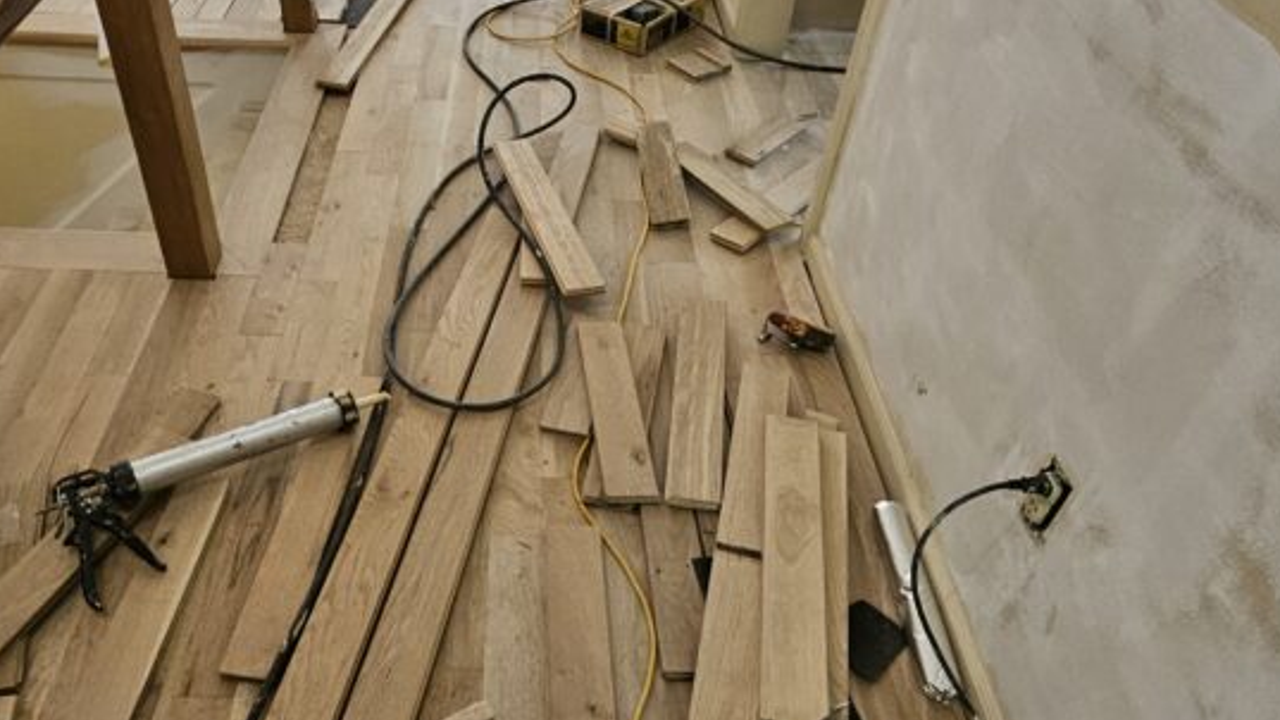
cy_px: 339
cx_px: 512
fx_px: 916
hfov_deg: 69.2
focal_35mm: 27
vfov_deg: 42.9
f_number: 2.2
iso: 160
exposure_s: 1/60
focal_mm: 1.74
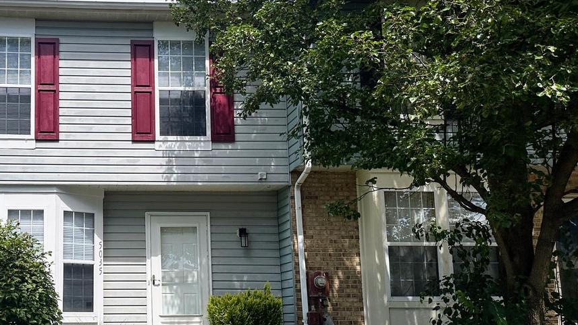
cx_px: 113
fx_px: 674
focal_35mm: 44
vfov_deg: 26.9
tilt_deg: +10.0
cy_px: 214
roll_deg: -0.1
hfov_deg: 44.1
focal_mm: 6.86
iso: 80
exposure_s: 1/7576
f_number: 1.78
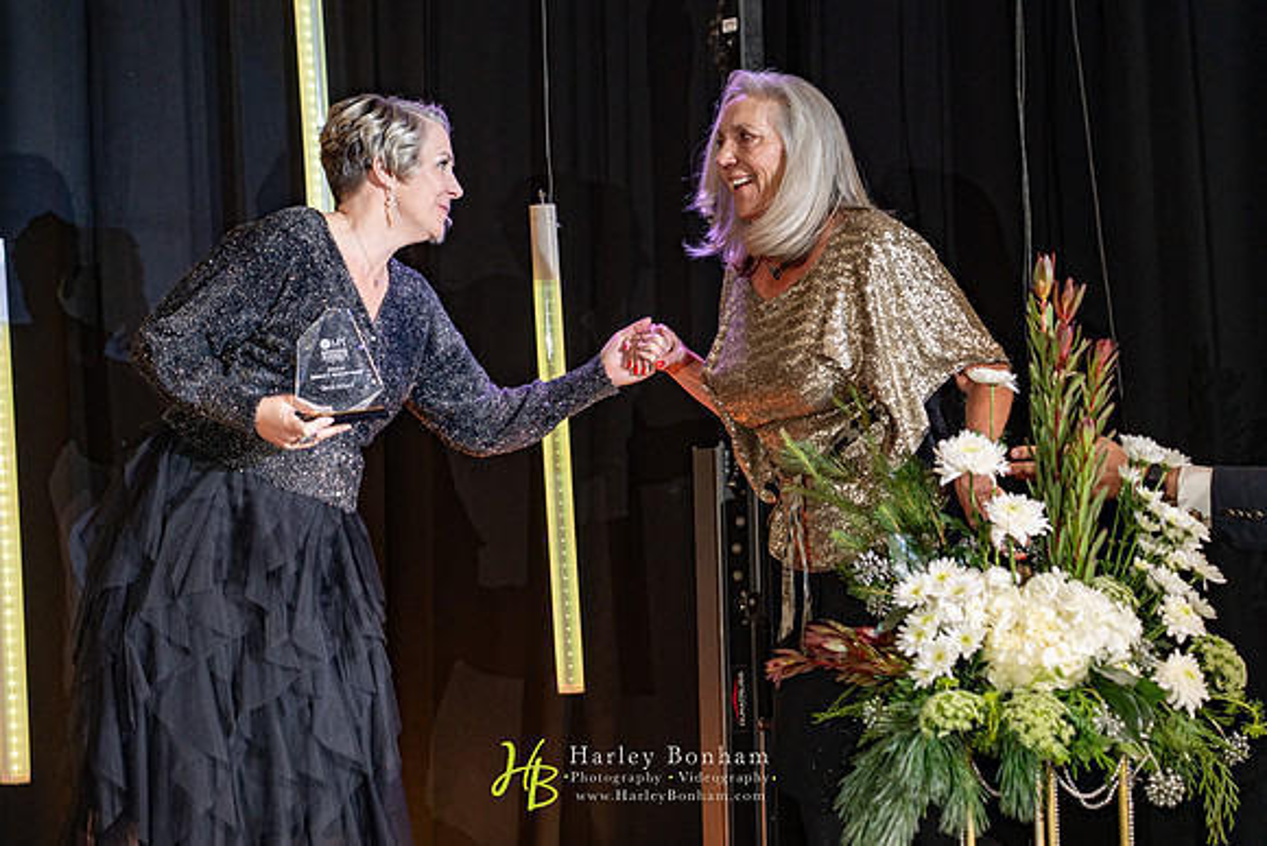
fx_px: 2818
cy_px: 423
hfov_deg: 25.3
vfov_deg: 17.1
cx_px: 634
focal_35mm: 80
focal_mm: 77
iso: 1600
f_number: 4
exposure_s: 1/200
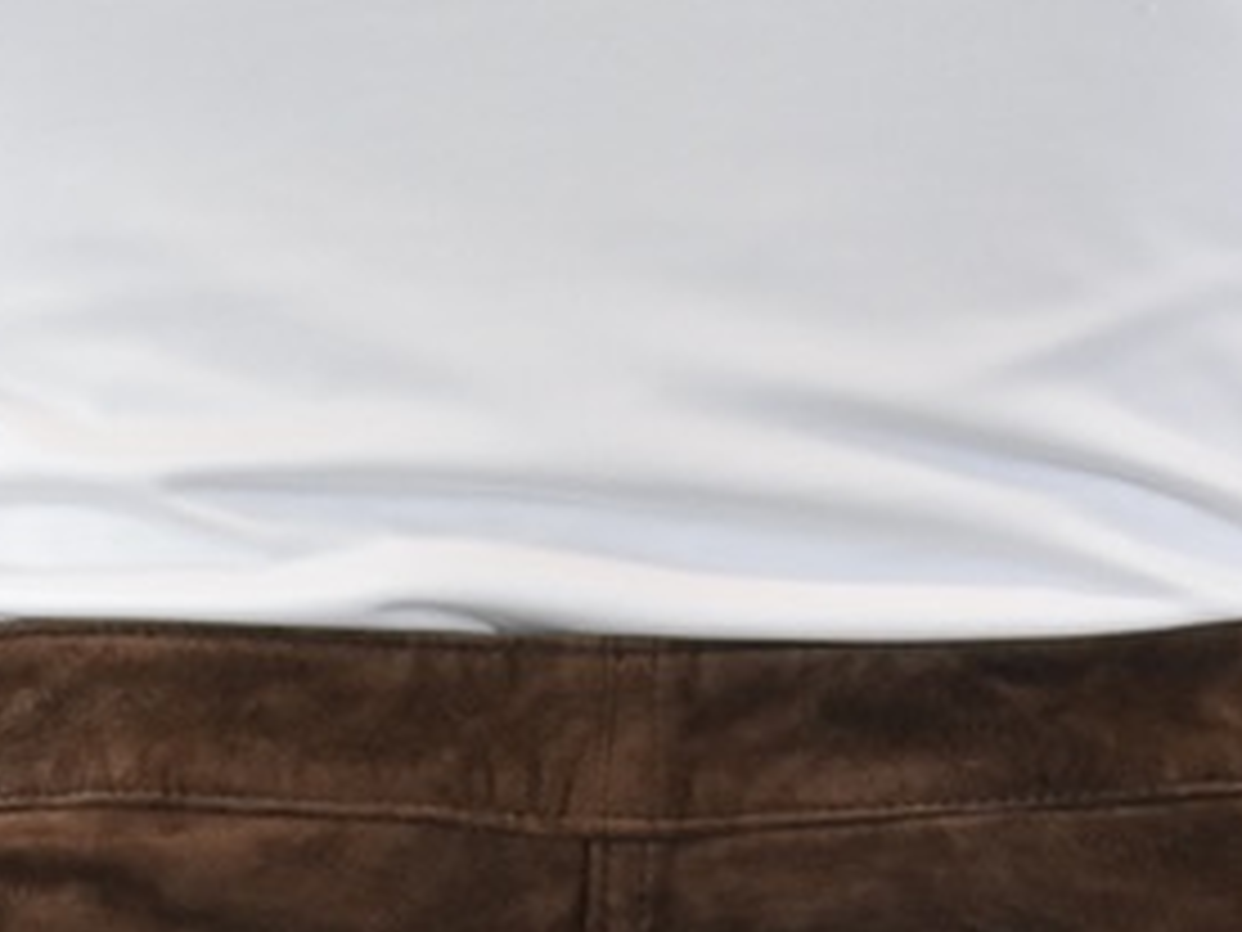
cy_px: 2197
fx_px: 10584
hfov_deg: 6.7
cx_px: 590
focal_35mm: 295
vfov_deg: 4.9
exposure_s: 1/25
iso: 1600
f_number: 16
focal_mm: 52
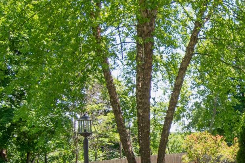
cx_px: 244
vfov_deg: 23.9
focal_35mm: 56
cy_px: 132
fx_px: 379
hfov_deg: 33.0
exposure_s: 1/200
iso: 640
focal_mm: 11
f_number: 11
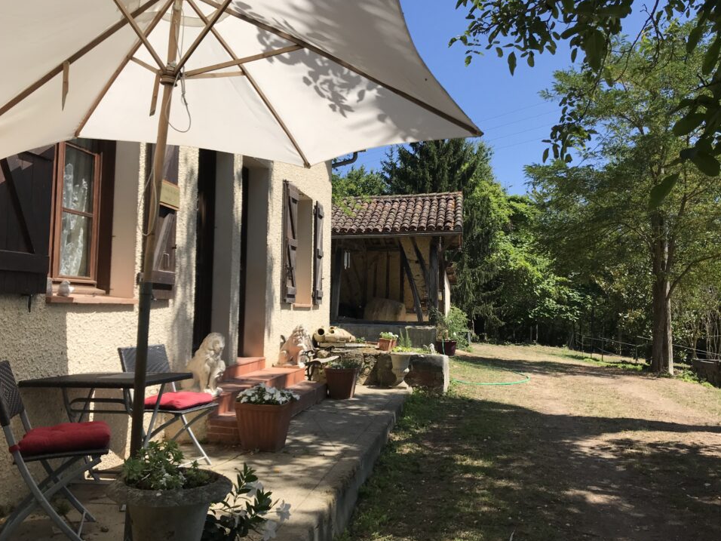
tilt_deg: +4.1
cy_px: 260
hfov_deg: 60.0
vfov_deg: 46.8
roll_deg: -0.3
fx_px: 625
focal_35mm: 30
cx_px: 368
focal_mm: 3.99
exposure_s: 1/1773
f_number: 1.8
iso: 20
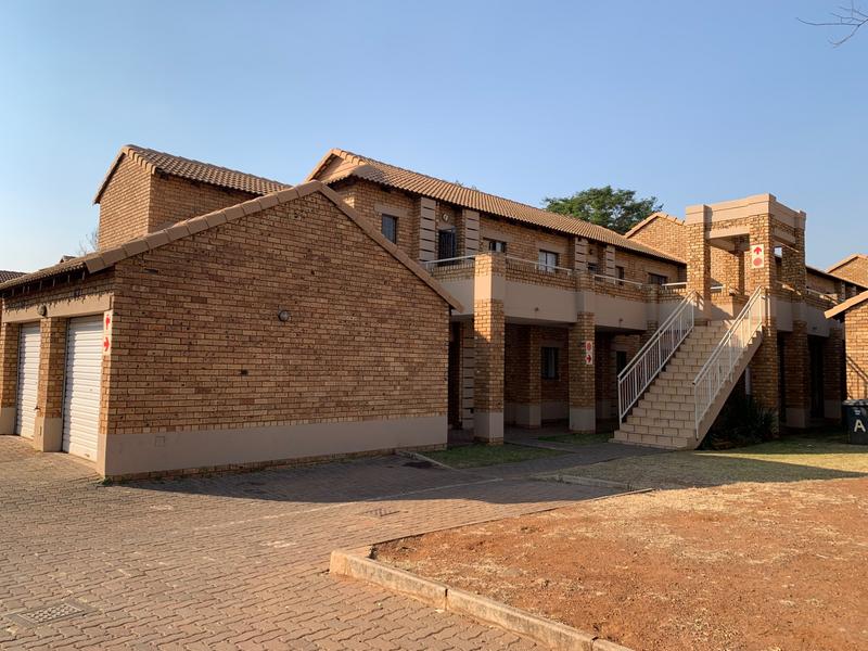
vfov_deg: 53.1
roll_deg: -1.2
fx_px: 652
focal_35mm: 26
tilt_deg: +4.5
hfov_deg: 67.3
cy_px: 326
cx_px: 434
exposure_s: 1/1427
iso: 25
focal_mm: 4.25
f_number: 1.8
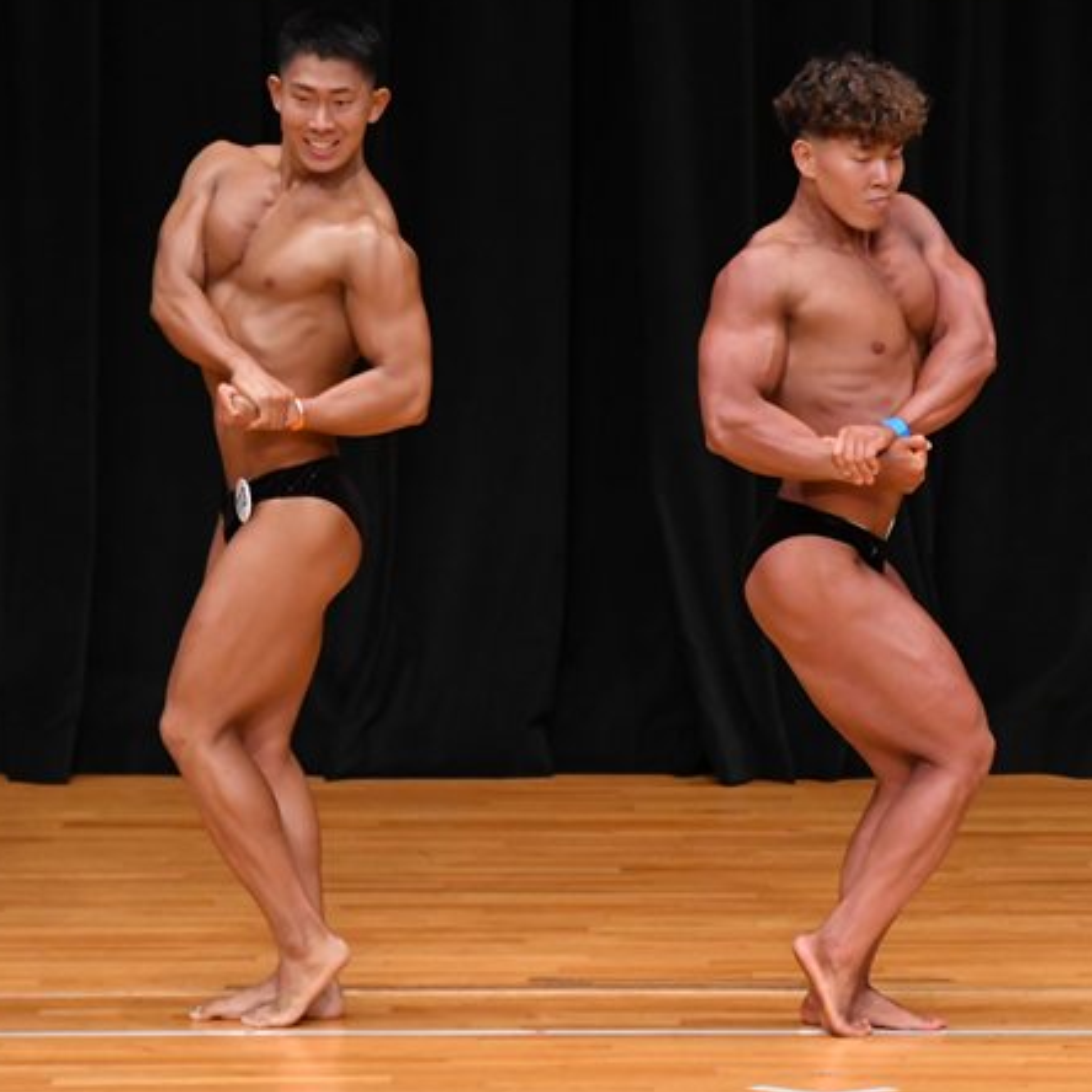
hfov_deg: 4.6
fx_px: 13491
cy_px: 519
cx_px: 879
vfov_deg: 4.6
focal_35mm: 378
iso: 3200
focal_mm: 170
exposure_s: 1/400
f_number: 5.6
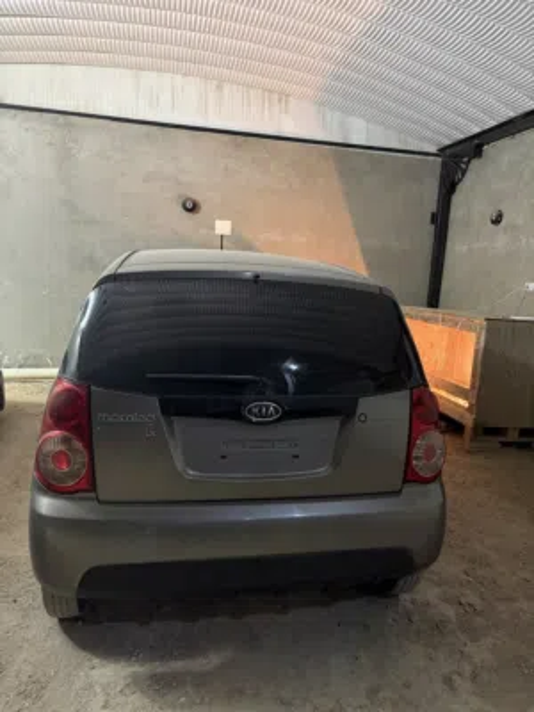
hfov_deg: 56.8
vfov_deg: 71.6
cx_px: 267
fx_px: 494
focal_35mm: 24
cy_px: 356
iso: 1000
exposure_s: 1/33
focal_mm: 6.76
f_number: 1.78
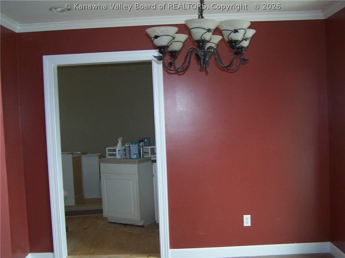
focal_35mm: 38
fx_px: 379
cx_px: 172
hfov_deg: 49.0
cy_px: 129
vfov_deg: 37.7
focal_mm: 6.3
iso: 140
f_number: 2.8
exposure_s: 1/60
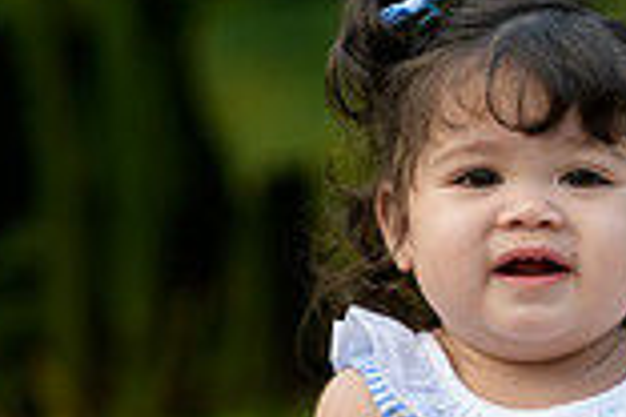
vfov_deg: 2.1
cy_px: 138
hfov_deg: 3.1
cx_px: 526
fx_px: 11650
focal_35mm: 670
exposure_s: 1/250
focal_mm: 180
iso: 200
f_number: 3.2
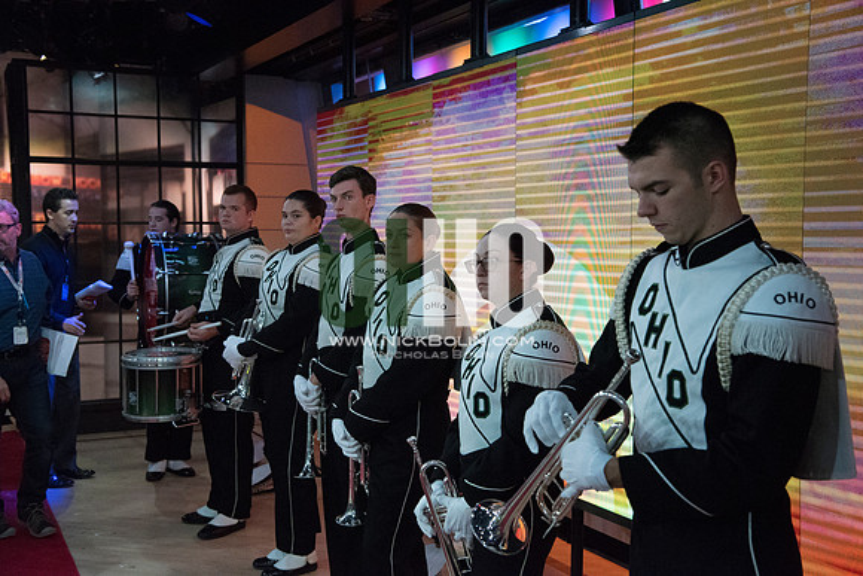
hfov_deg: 43.6
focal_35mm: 45
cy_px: 288
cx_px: 432
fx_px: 1079
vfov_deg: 29.9
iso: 12800
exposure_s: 1/1250
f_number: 5.6
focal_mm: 45
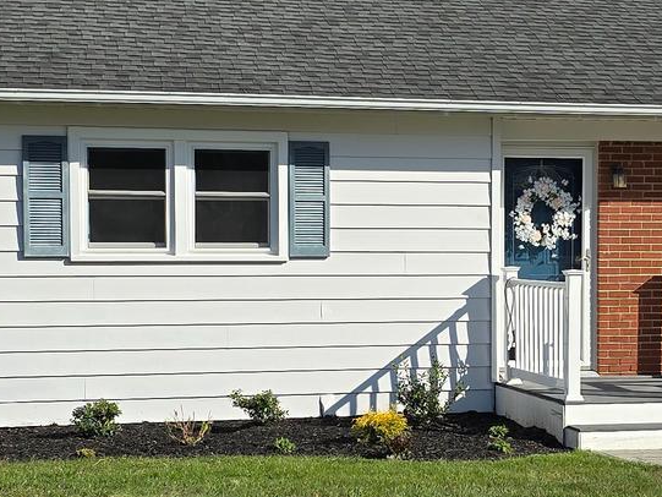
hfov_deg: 22.4
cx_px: 438
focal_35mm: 87
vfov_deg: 16.9
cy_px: 320
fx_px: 1664
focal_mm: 6.3
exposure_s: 1/924
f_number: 1.7
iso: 12
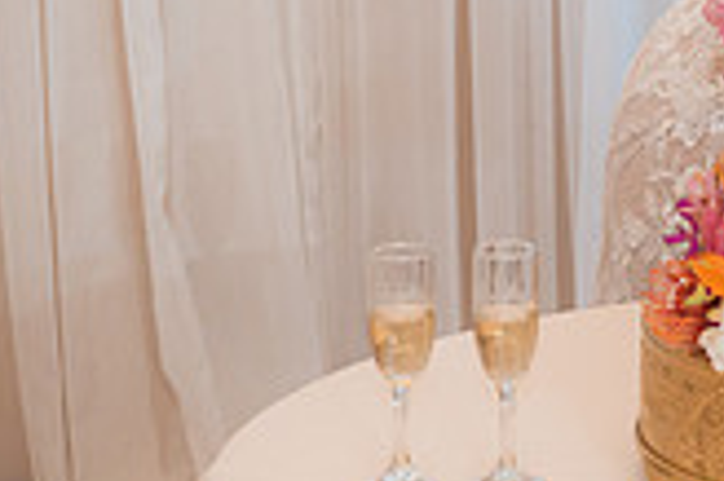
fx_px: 3556
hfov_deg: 11.4
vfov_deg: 7.7
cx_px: 879
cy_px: -117
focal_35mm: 177
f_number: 2.8
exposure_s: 1/250
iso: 800
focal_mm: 50
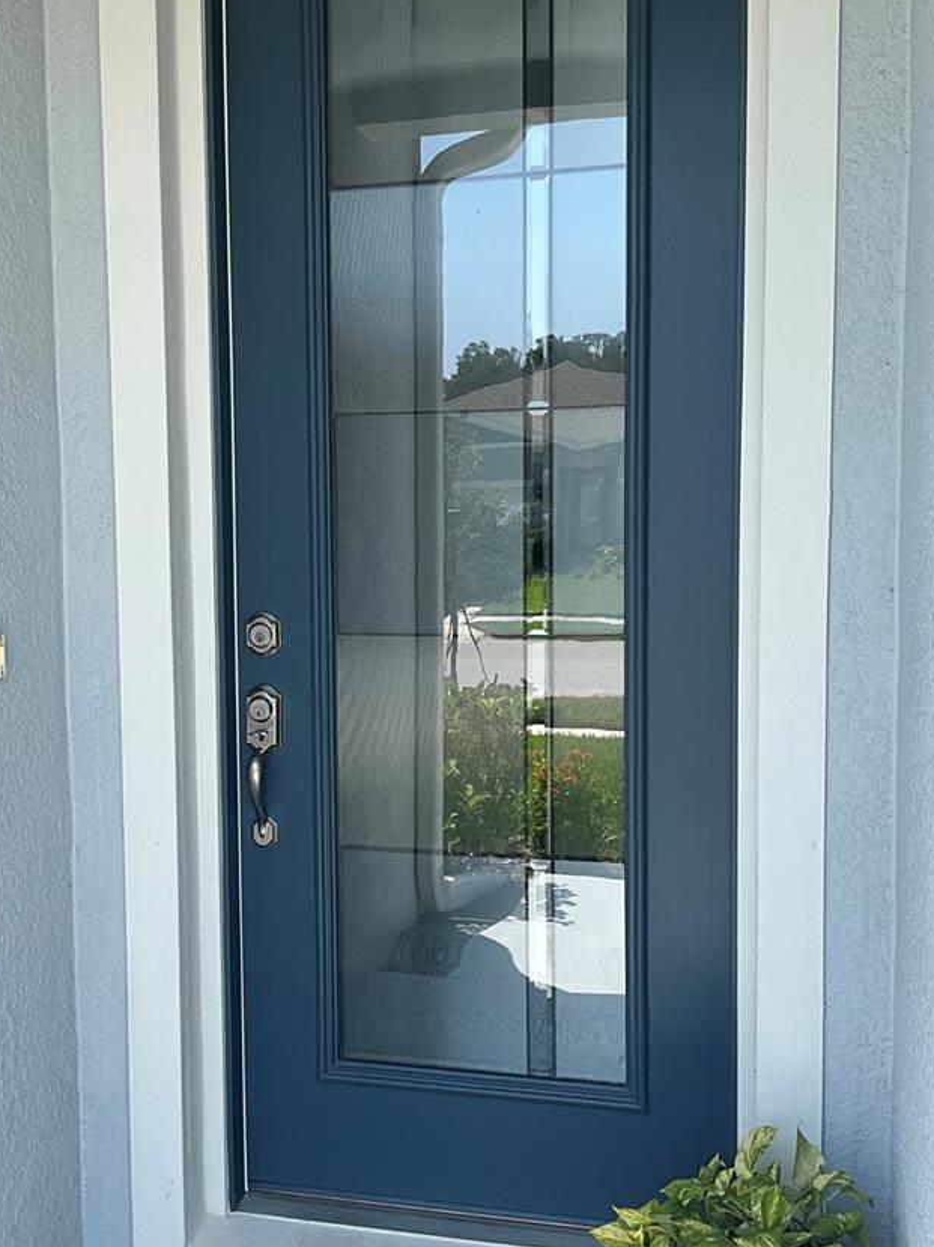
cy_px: 623
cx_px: 367
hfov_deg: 34.2
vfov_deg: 44.8
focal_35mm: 42
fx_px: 1512
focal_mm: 3
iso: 25
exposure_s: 1/442
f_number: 1.8
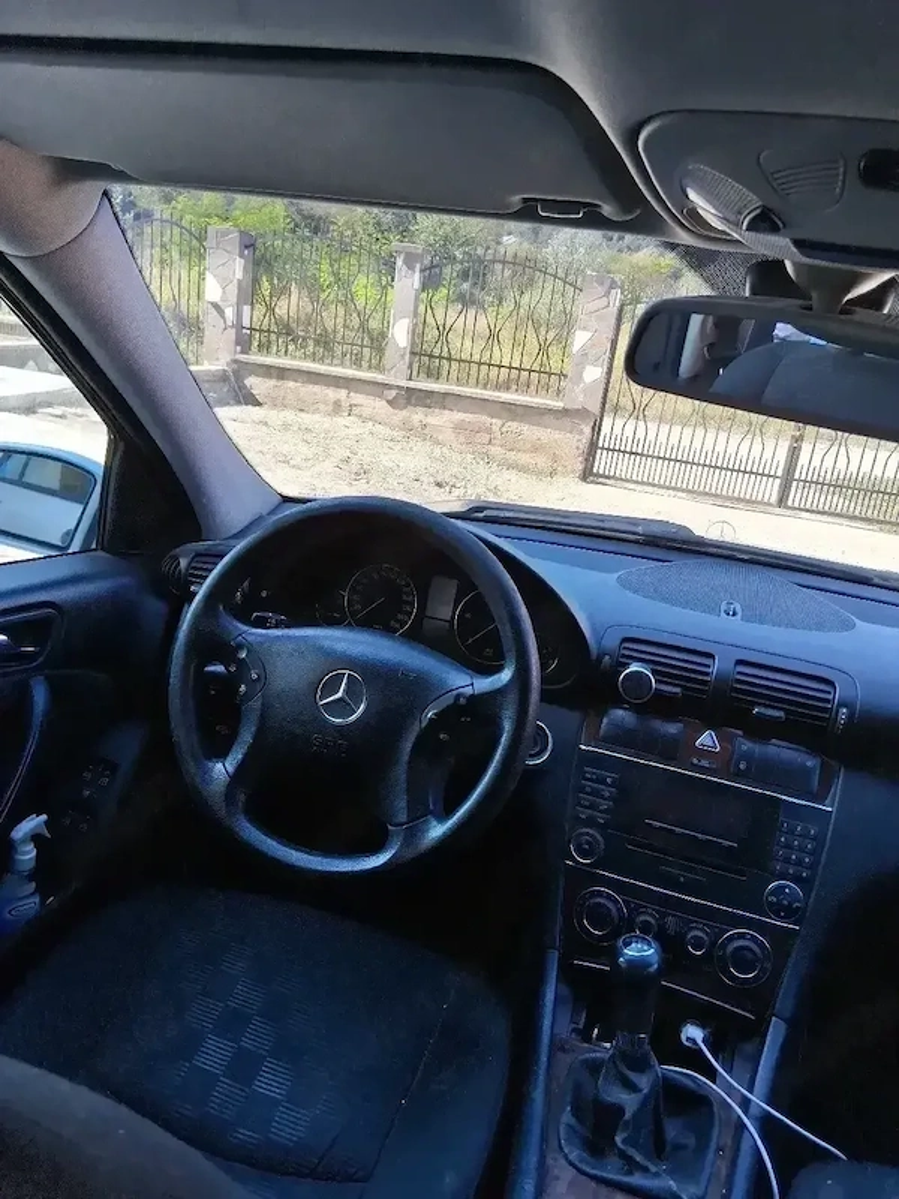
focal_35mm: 26
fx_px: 900
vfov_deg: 67.3
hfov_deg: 53.1
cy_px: 600
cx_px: 450
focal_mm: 3.98
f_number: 1.8
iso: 25
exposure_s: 1/100
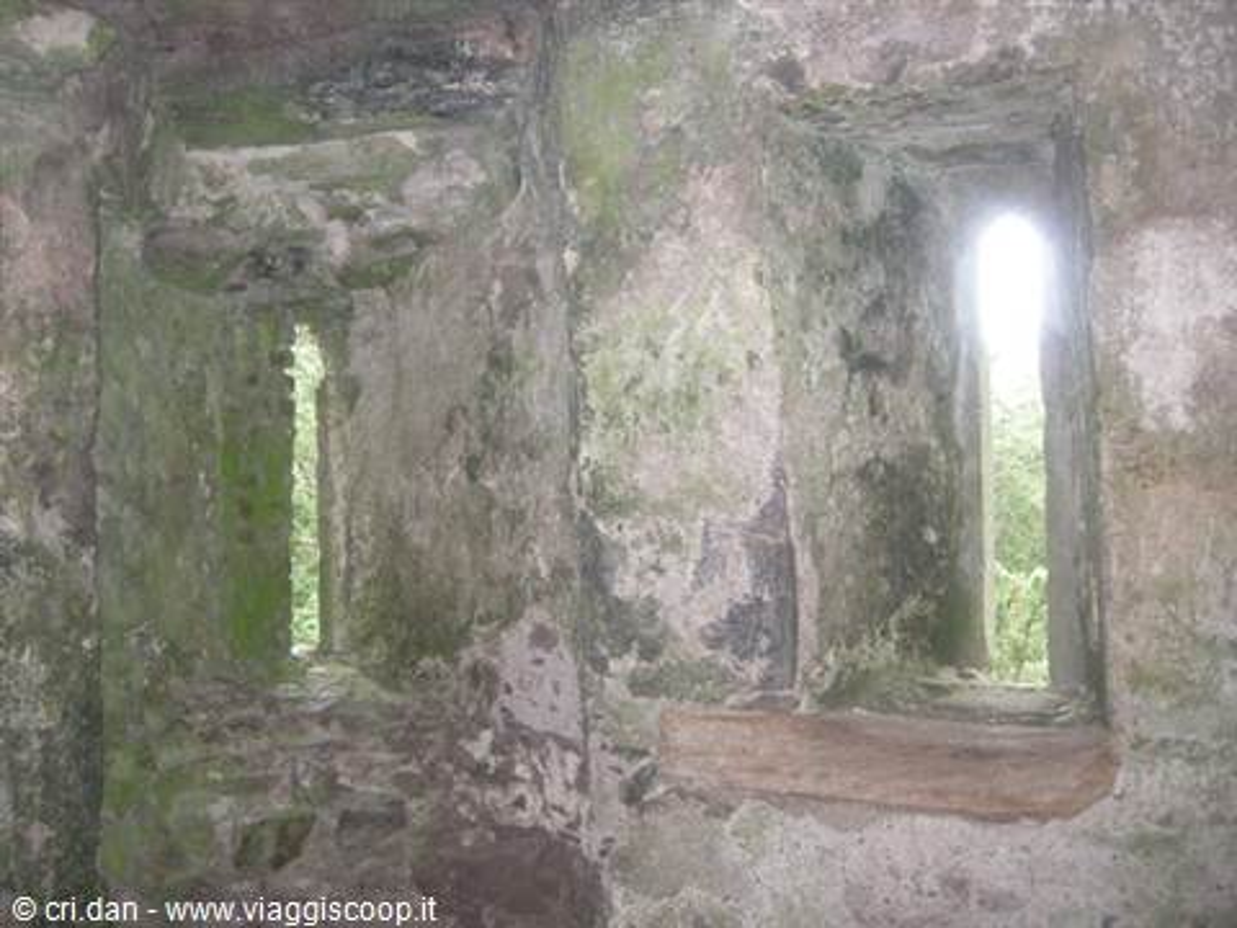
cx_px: 618
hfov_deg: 51.4
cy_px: 464
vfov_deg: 39.7
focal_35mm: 36
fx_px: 1286
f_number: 2.7
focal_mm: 7.5
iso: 205
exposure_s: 1/30
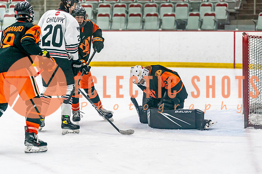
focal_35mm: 132
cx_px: 151
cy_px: 100
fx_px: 961
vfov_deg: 10.4
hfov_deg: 15.5
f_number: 2.8
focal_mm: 108
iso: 3200
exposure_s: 1/1250
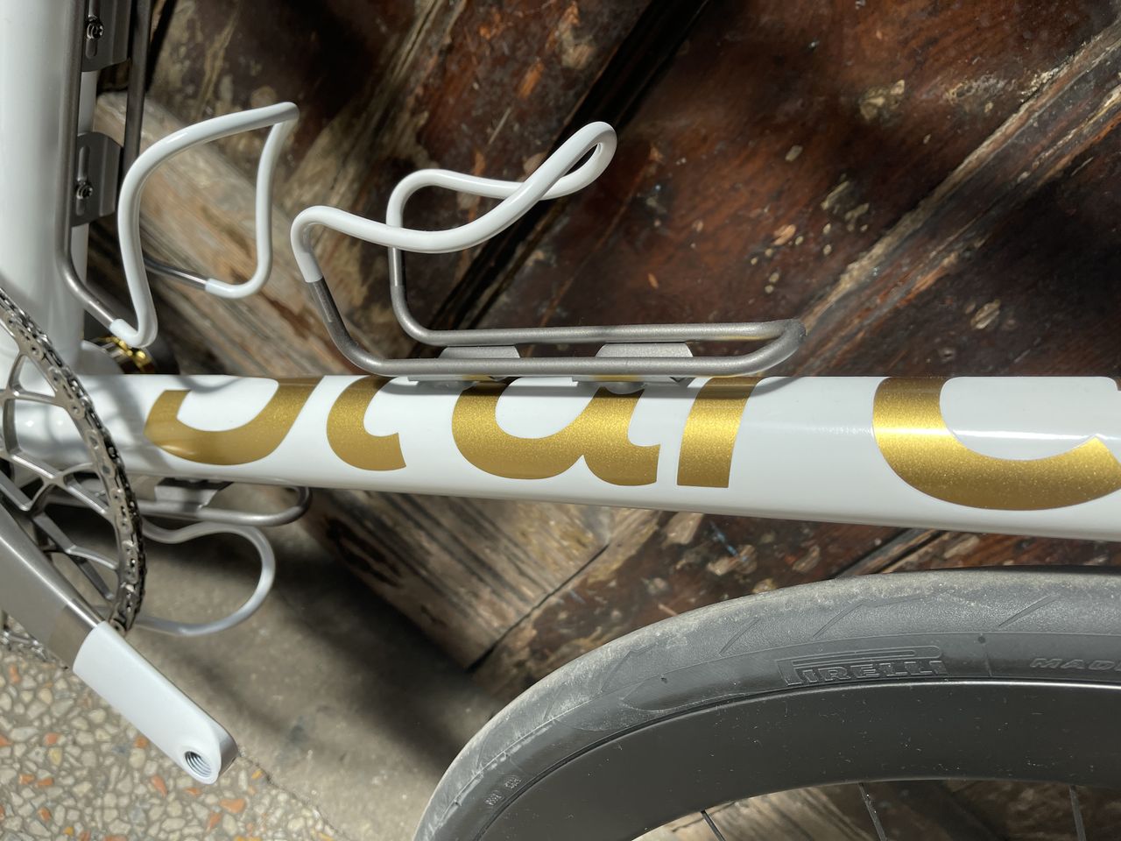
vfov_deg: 54.9
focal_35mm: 25
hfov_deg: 69.4
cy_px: 420
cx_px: 560
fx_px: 810
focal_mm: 5.1
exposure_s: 1/1493
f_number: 1.6
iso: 32
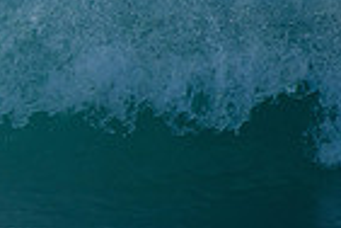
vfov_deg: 0.6
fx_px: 21036
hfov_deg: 0.9
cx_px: -325
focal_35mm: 2221
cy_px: 35
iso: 400
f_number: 5.6
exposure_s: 1/2000
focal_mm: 500
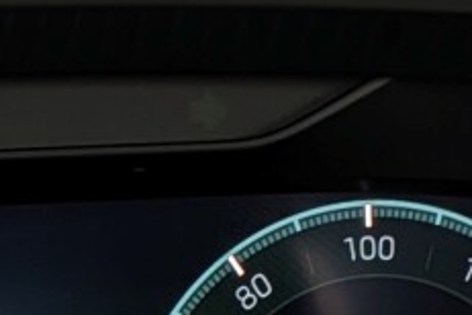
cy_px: 340
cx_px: -114
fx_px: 2268
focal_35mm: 173
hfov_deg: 11.6
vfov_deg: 7.9
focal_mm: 4.53
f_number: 1.7
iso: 35
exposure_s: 1/90
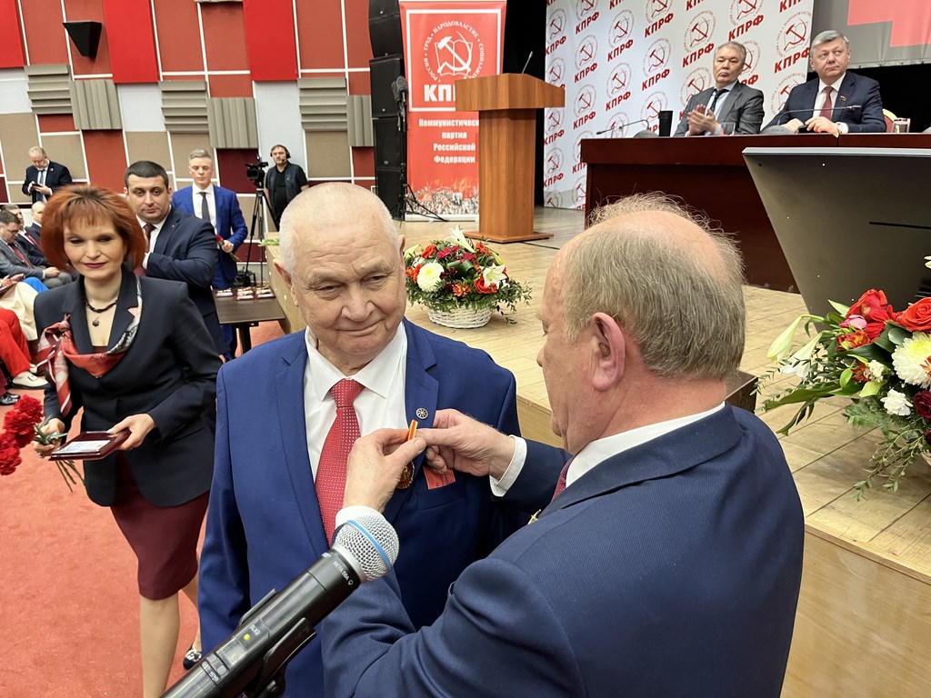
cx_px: 466
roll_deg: +1.1
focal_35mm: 26
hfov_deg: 67.3
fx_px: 699
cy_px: 349
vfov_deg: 53.1
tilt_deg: -14.0
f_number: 1.6
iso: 200
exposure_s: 1/50
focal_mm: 5.1
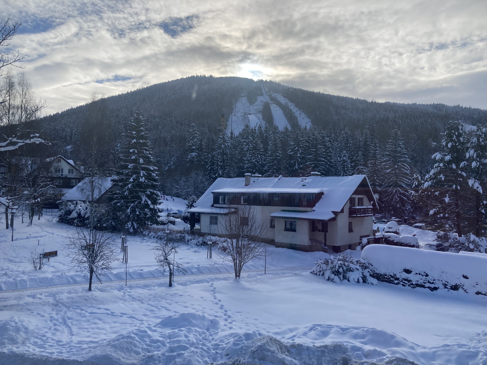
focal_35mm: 28
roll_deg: -0.1
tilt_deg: +2.2
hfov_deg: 63.4
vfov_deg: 49.7
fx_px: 394
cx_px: 244
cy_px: 182
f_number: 1.8
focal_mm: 3.99
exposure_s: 1/2857
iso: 20
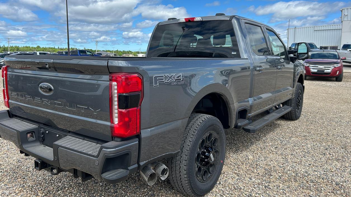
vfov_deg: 40.1
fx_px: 270
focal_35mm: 29
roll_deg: +0.6
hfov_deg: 66.1
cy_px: 85
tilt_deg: -6.5
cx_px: 174
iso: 50
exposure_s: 1/2994
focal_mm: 5.7
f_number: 1.5
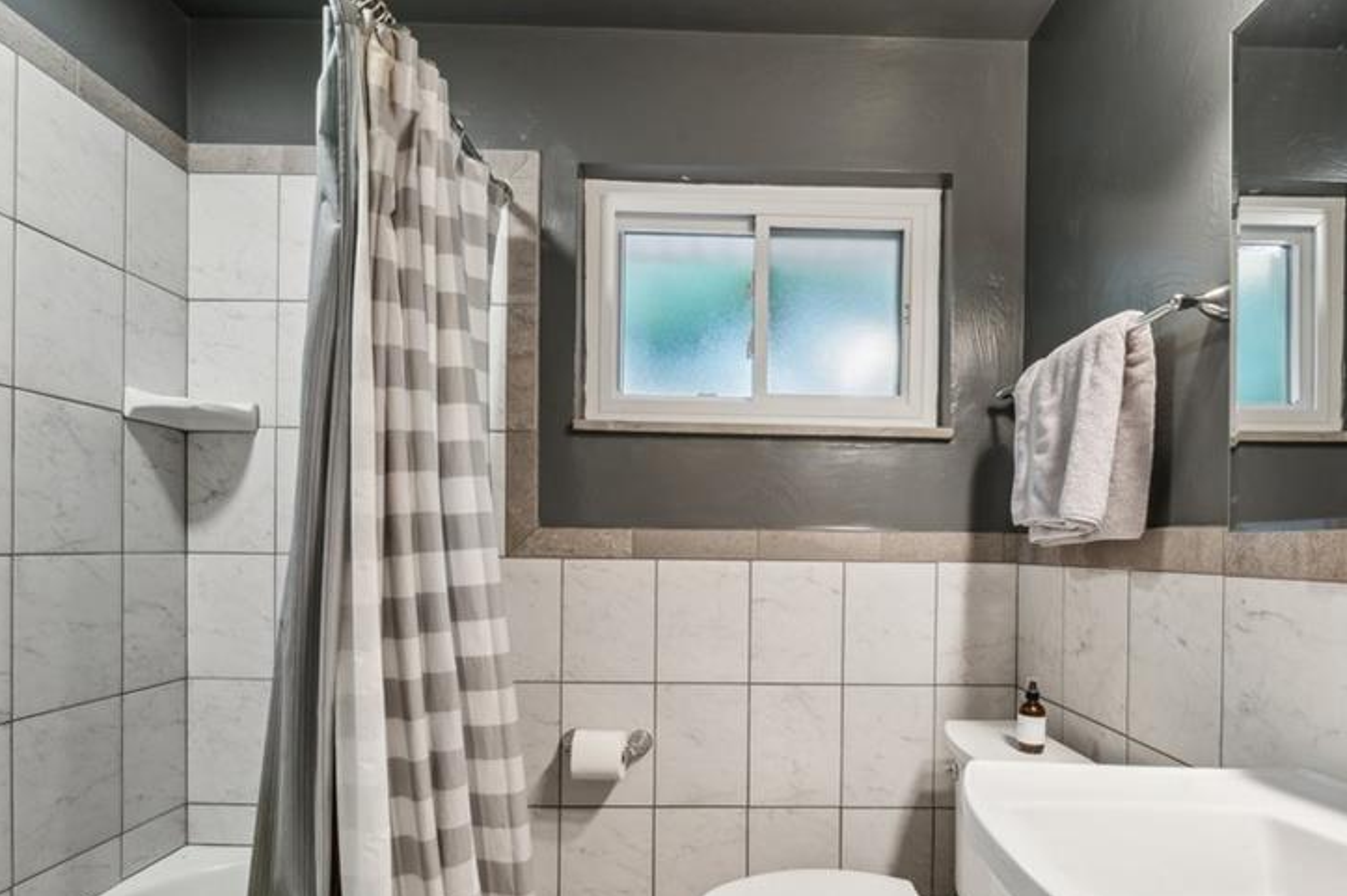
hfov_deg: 93.1
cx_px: 736
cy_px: 571
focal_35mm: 17
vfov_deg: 69.0
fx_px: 636
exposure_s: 1
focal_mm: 12
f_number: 11
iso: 125
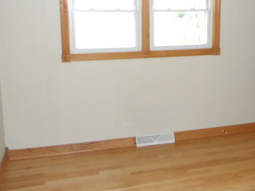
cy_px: 61
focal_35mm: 42
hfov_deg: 44.0
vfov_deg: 33.9
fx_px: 309
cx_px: 175
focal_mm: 4
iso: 480
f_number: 3.2
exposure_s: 1/30
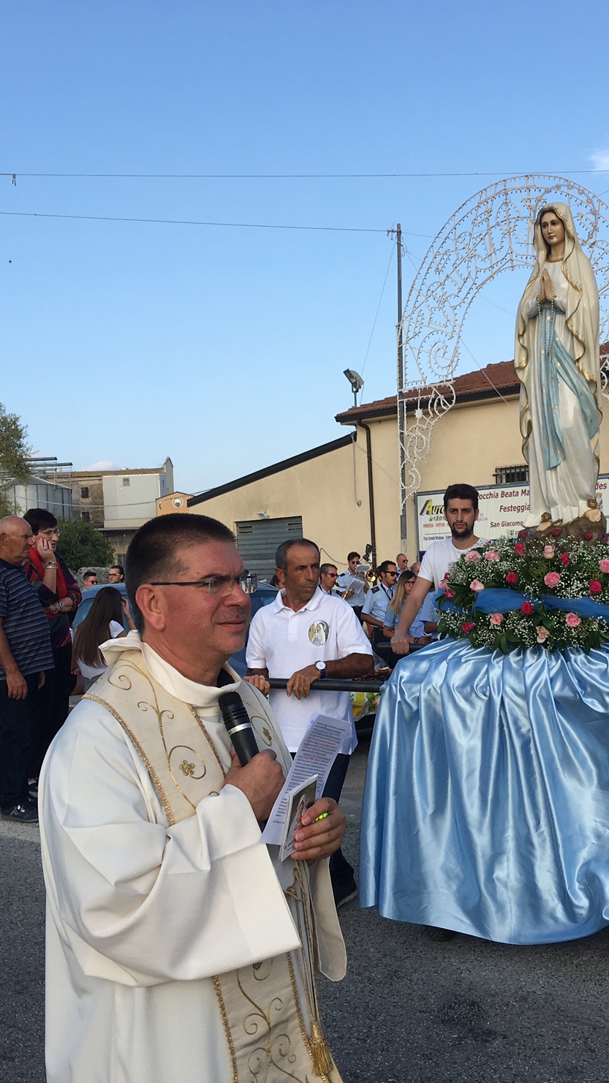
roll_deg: +1.0
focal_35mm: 43
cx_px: 440
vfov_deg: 47.4
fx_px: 1235
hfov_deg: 27.4
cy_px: 537
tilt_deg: +3.6
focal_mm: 4.15
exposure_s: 1/894
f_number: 2.2
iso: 25
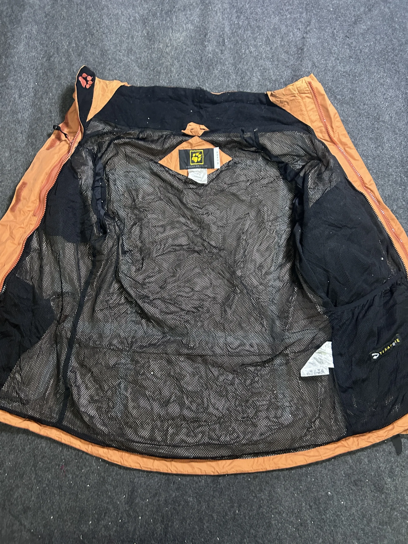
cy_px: 272
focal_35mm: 26
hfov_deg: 53.1
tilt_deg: -65.0
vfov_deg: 67.3
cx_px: 204
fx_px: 409
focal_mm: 5.7
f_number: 1.5
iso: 400
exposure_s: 1/33
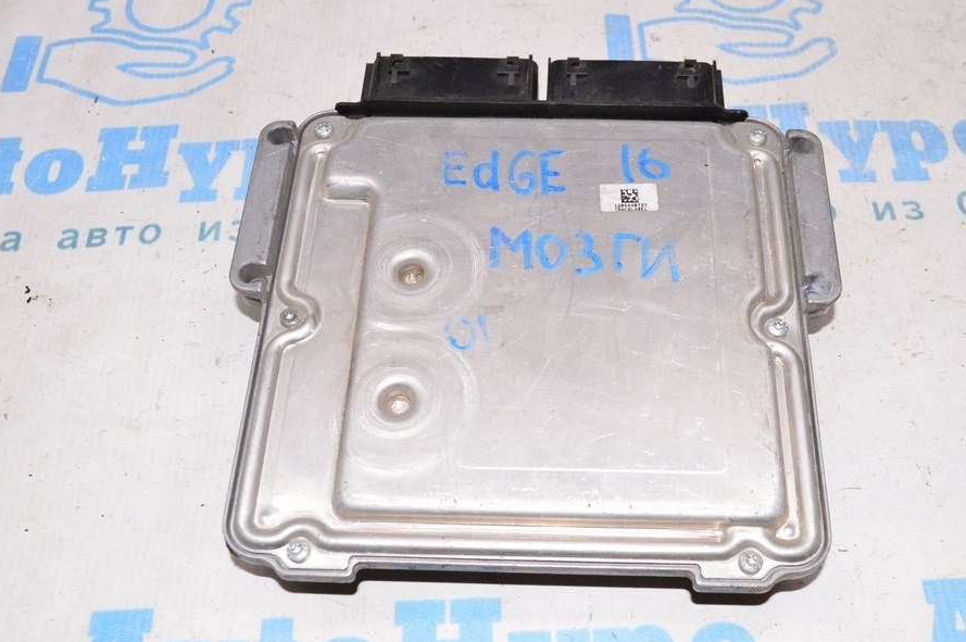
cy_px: 338
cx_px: 532
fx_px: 1019
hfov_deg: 50.6
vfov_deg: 35.0
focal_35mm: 38
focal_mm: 22
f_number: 8
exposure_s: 1/160
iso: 1600
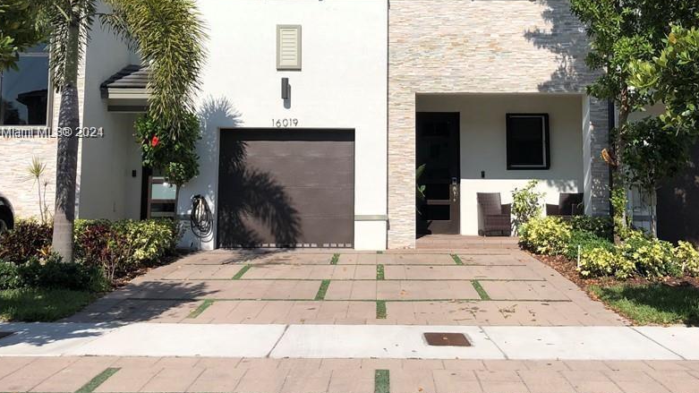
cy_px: 133
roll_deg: +0.2
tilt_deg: +5.1
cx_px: 376
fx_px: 741
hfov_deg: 50.4
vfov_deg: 29.5
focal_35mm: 40
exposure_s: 1/3247
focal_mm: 4
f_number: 1.8
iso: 20
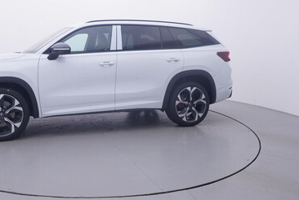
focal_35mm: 34
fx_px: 281
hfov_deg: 54.5
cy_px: 65
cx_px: 91
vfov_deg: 38.8
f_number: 5
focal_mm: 15
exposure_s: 1/80
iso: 200
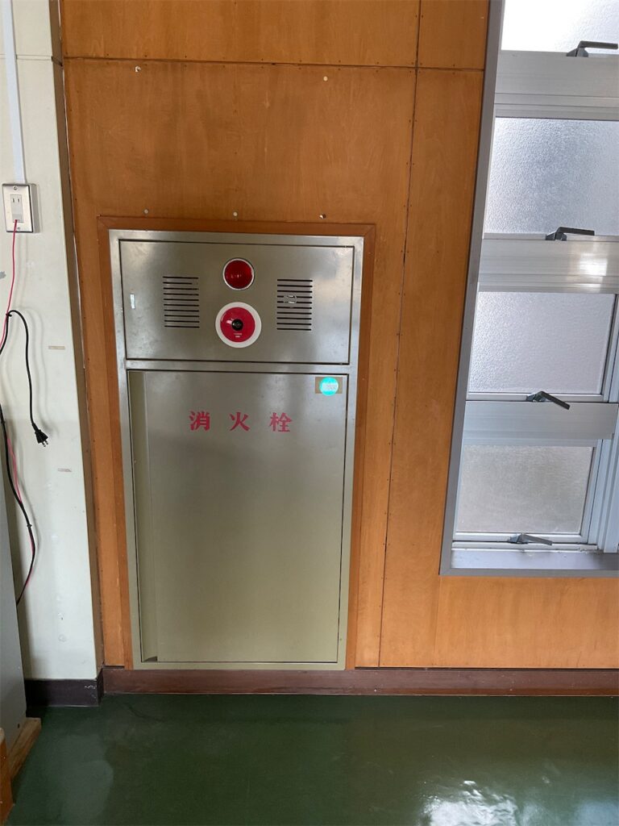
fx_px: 691
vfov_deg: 61.7
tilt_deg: -15.9
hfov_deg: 48.2
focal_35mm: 29
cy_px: 413
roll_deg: -1.0
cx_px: 310
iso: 100
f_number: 1.8
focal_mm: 3
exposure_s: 1/60
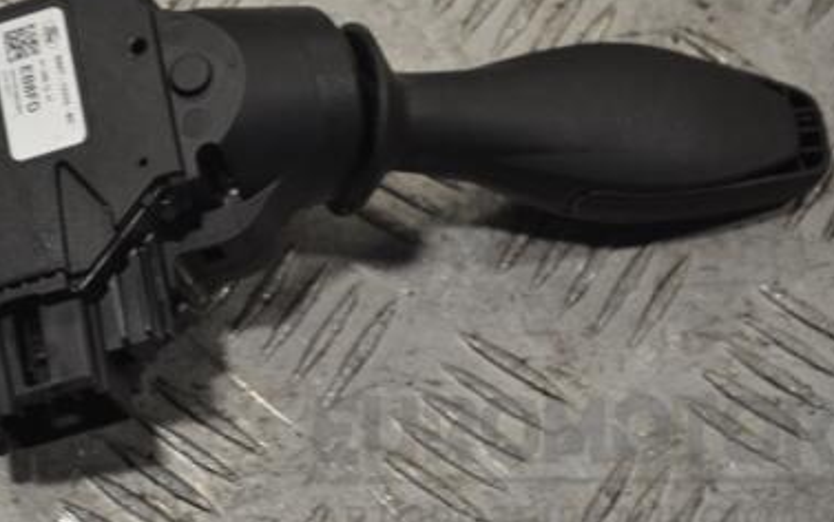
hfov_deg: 15.6
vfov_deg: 9.8
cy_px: 135
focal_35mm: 134
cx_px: 272
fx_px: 3043
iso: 125
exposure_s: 1/30
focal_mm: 55
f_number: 5.6
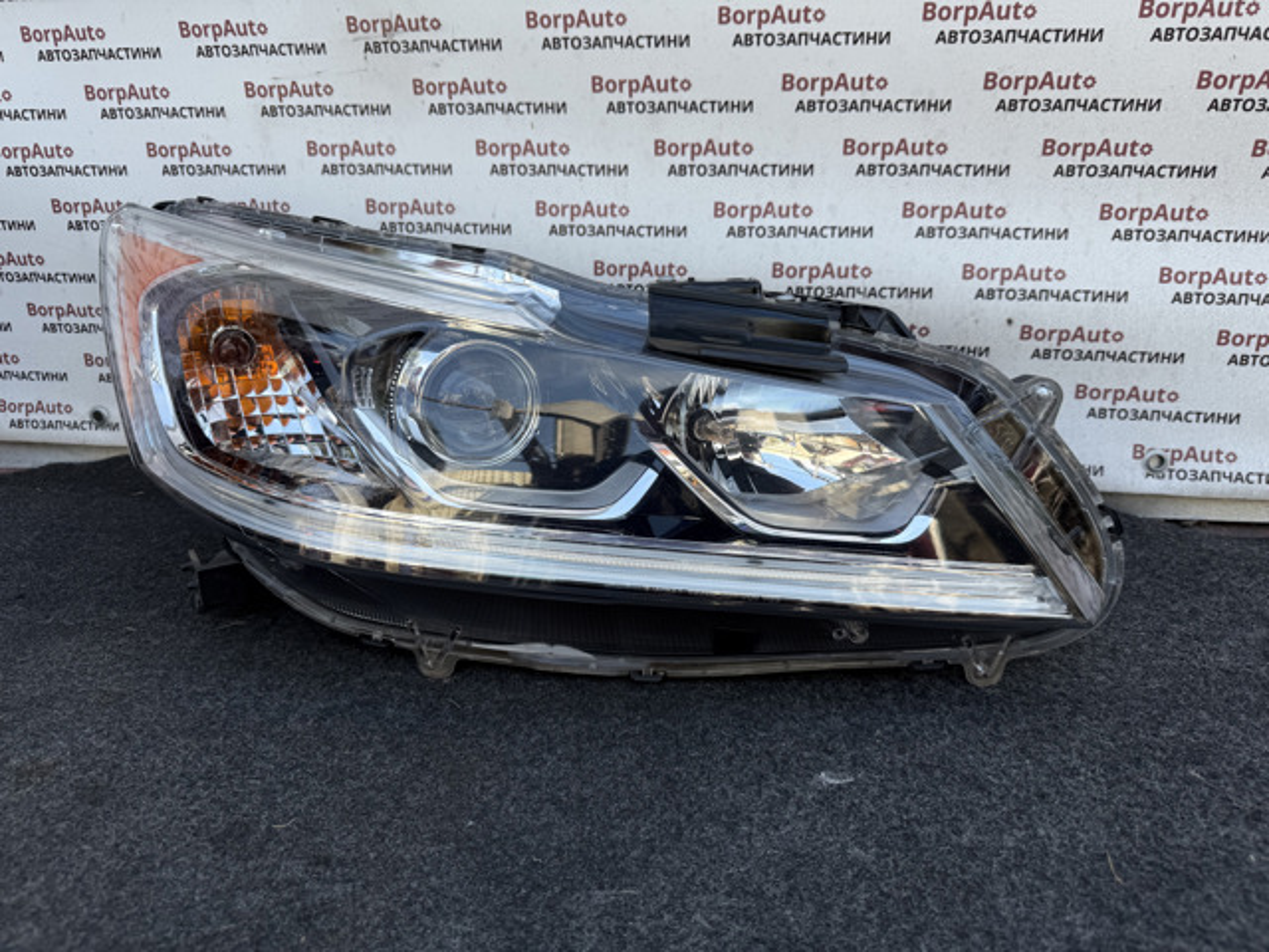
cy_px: 476
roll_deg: +1.7
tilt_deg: -20.3
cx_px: 634
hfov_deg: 71.6
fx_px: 880
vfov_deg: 56.8
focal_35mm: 24
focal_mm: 6.76
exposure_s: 1/722
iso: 80
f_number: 1.78
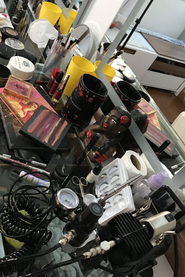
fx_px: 308
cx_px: 63
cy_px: 120
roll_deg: -30.1
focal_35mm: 40
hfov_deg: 33.1
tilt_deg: -34.2
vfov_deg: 48.3
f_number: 1.8
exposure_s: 1/17
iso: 40
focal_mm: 3.99
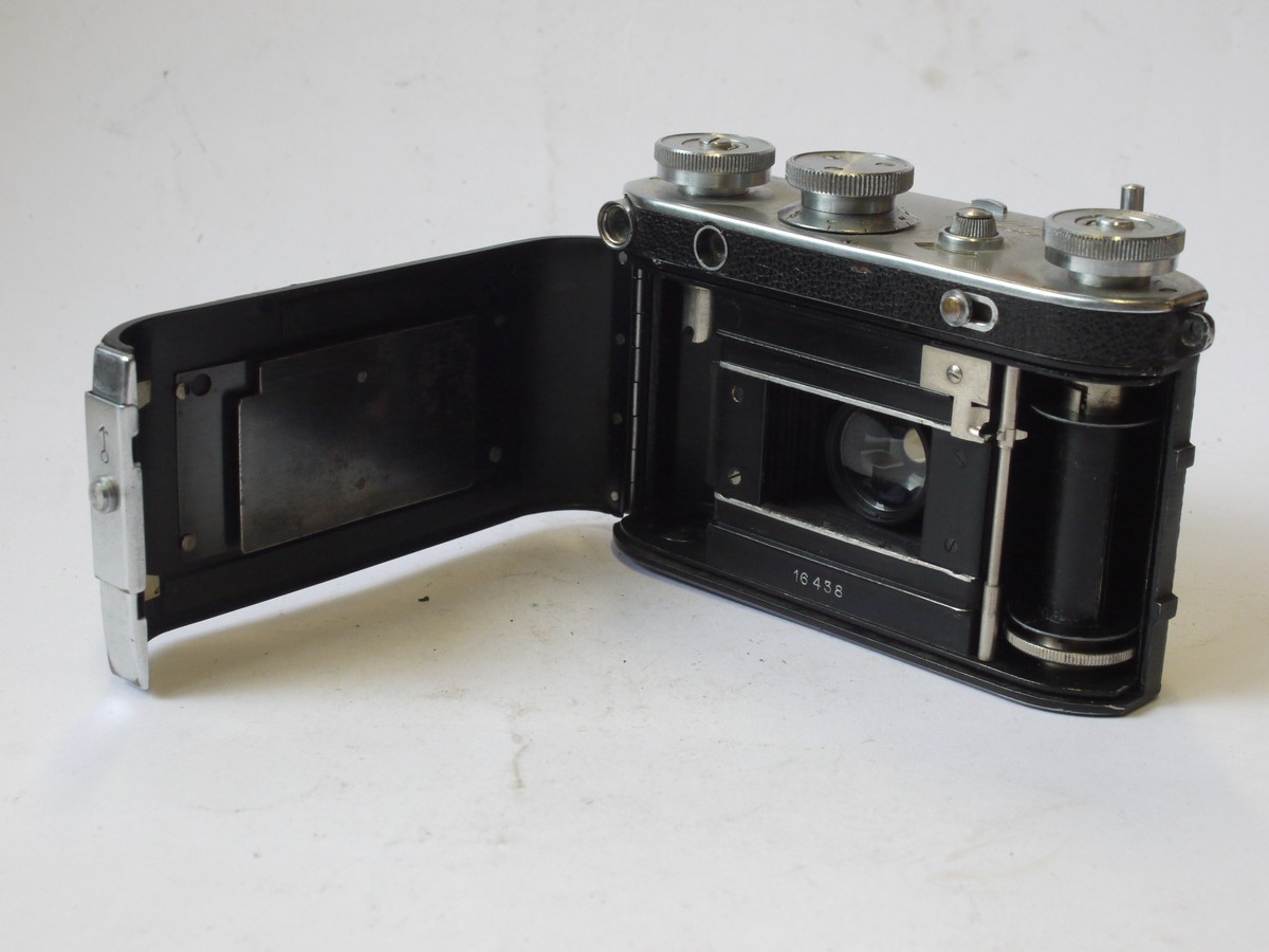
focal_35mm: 60
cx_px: 634
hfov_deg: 32.2
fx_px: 2200
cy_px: 476
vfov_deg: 24.4
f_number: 10
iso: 800
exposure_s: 1/60
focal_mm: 30
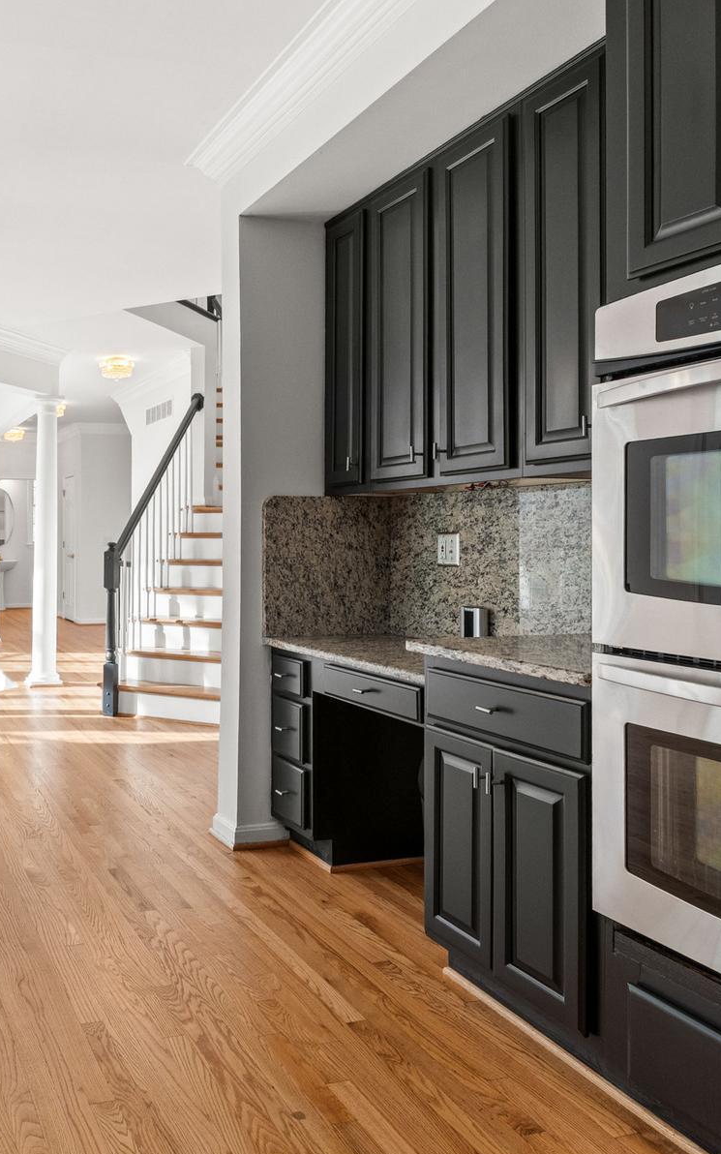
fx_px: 880
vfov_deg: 66.4
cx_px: 81
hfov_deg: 41.3
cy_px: 551
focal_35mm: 28
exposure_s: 1/15
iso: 800
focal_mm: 16
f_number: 7.1
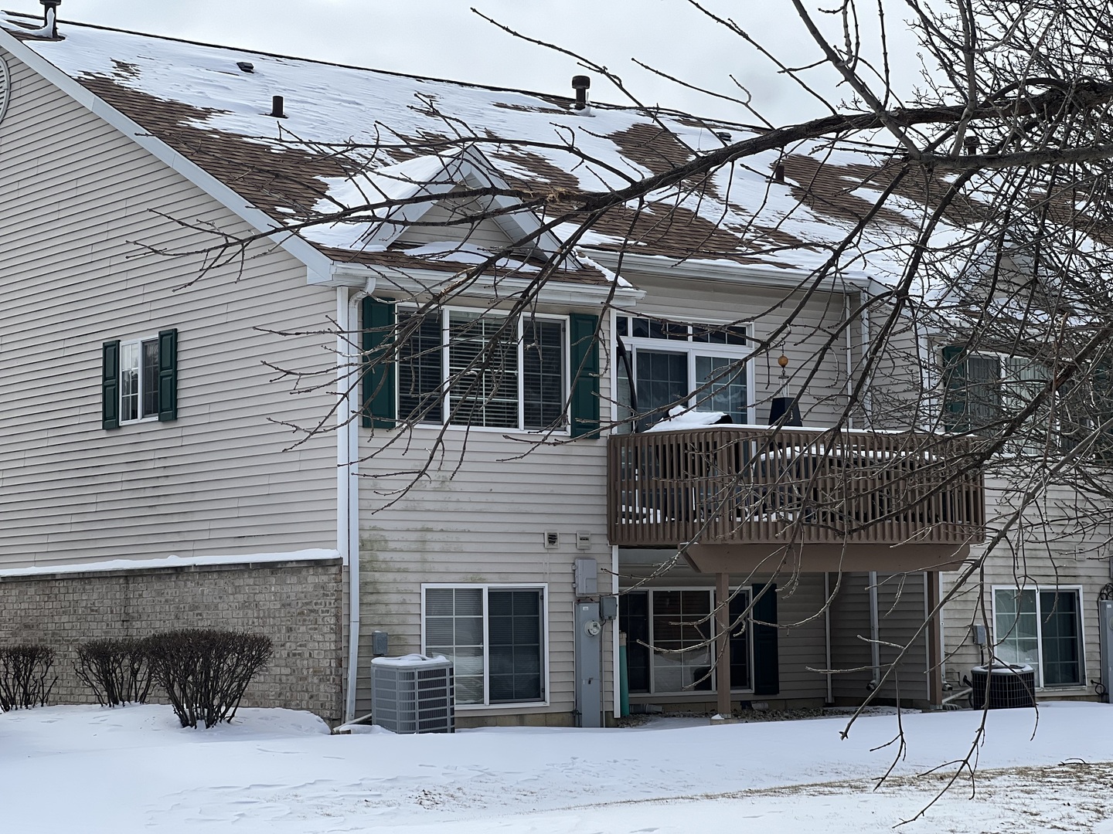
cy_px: 417
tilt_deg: +5.0
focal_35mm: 77
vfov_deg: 19.1
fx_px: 2476
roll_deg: +1.1
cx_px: 556
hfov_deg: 25.3
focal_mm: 9
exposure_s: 1/717
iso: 32
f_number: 2.8
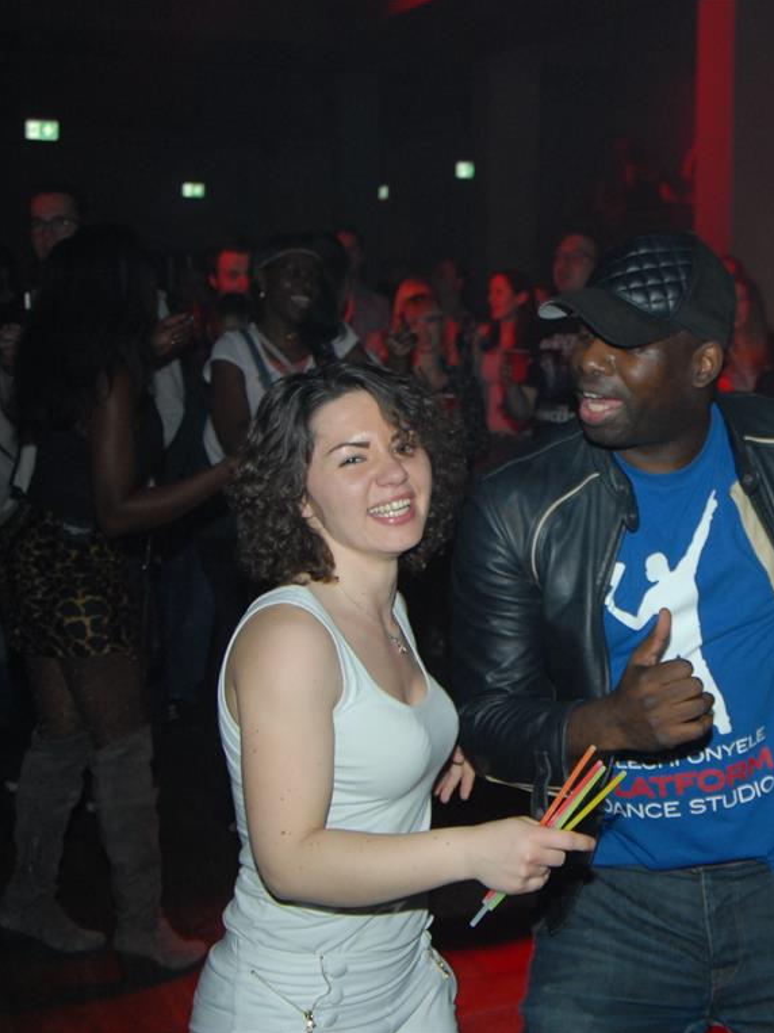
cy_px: 517
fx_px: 1551
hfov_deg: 27.4
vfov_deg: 36.8
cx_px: 643
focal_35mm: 52
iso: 400
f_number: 5.6
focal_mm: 24
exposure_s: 1/60
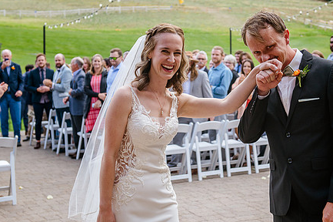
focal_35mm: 70
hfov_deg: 28.8
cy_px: 87
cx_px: 190
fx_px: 647
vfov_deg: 19.4
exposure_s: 1/640
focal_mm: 45
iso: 250
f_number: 4
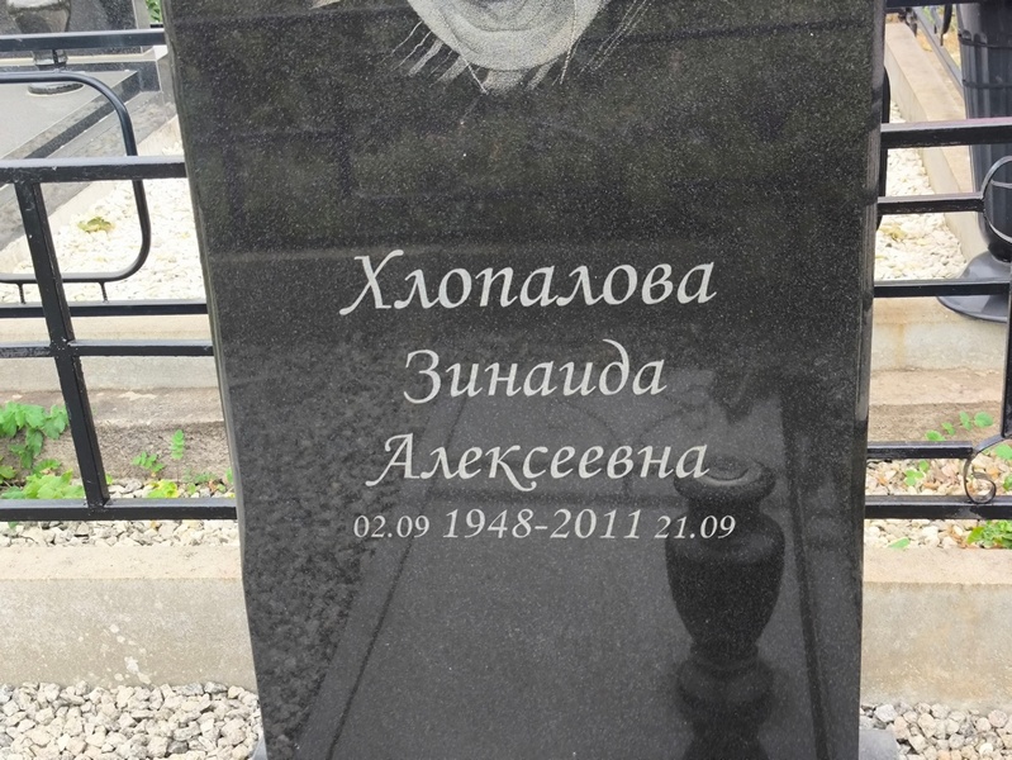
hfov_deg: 38.2
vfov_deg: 29.1
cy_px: 380
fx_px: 1462
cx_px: 506
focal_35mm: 50
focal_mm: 4.71
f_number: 1.7
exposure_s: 1/120
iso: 100
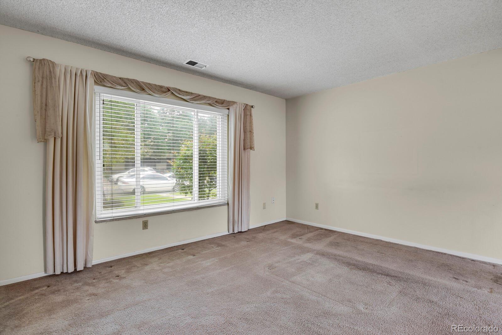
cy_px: 168
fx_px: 237
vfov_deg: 70.4
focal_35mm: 17
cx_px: 251
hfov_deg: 93.3
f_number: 8
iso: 2200
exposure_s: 1/20
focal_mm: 17
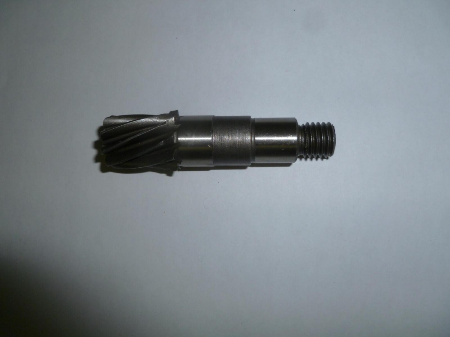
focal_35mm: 28
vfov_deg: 49.7
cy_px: 168
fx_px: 364
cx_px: 225
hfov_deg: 63.4
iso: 125
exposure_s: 1/30
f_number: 3.3
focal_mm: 5
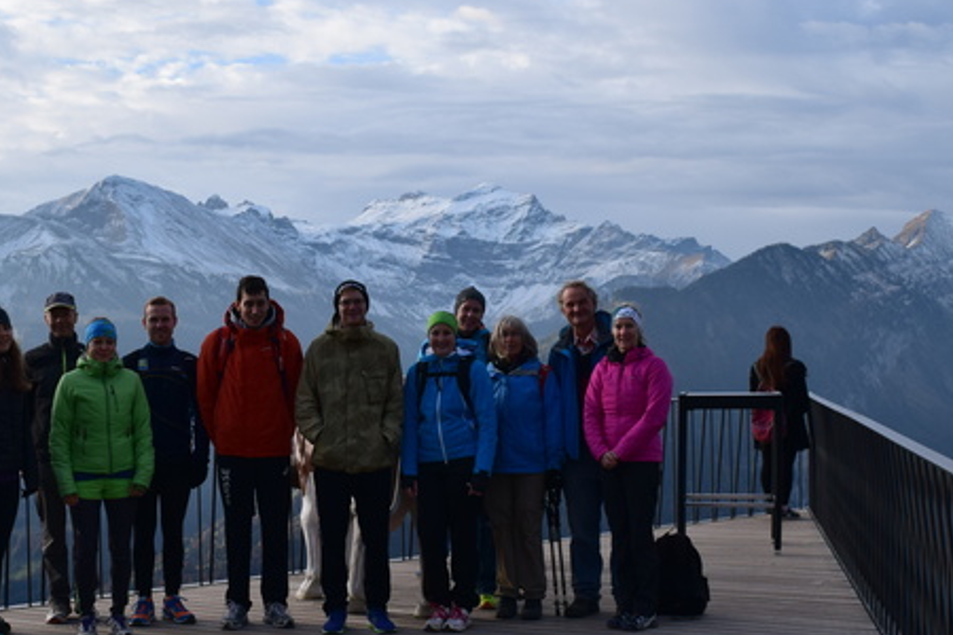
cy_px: 400
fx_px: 1588
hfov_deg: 33.3
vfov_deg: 22.6
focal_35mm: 60
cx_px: 373
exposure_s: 1/320
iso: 400
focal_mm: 24
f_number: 11
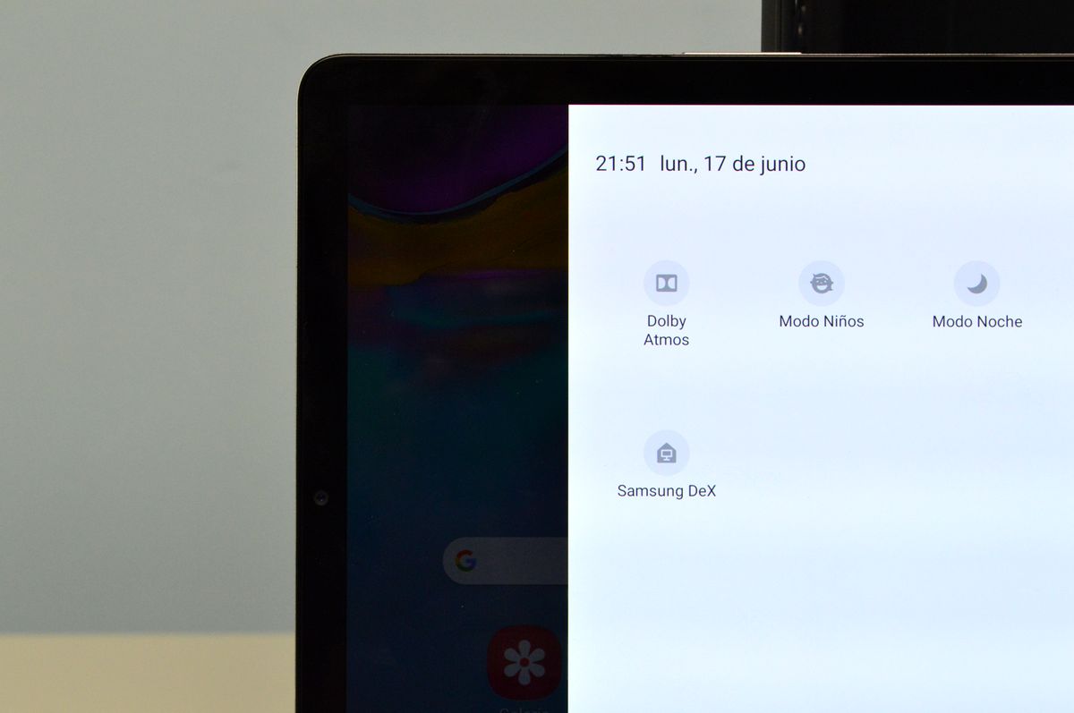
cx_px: 537
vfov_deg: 16.5
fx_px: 2458
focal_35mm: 82
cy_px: 356
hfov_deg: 24.6
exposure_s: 1/50
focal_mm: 55
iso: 1600
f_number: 10
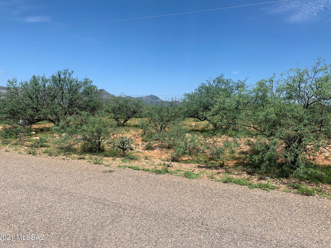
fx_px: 258
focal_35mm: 27
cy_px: 120
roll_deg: -1.4
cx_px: 164
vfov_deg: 51.4
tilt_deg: -3.0
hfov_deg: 65.3
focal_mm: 4.25
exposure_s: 1/2755
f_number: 1.8
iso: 25
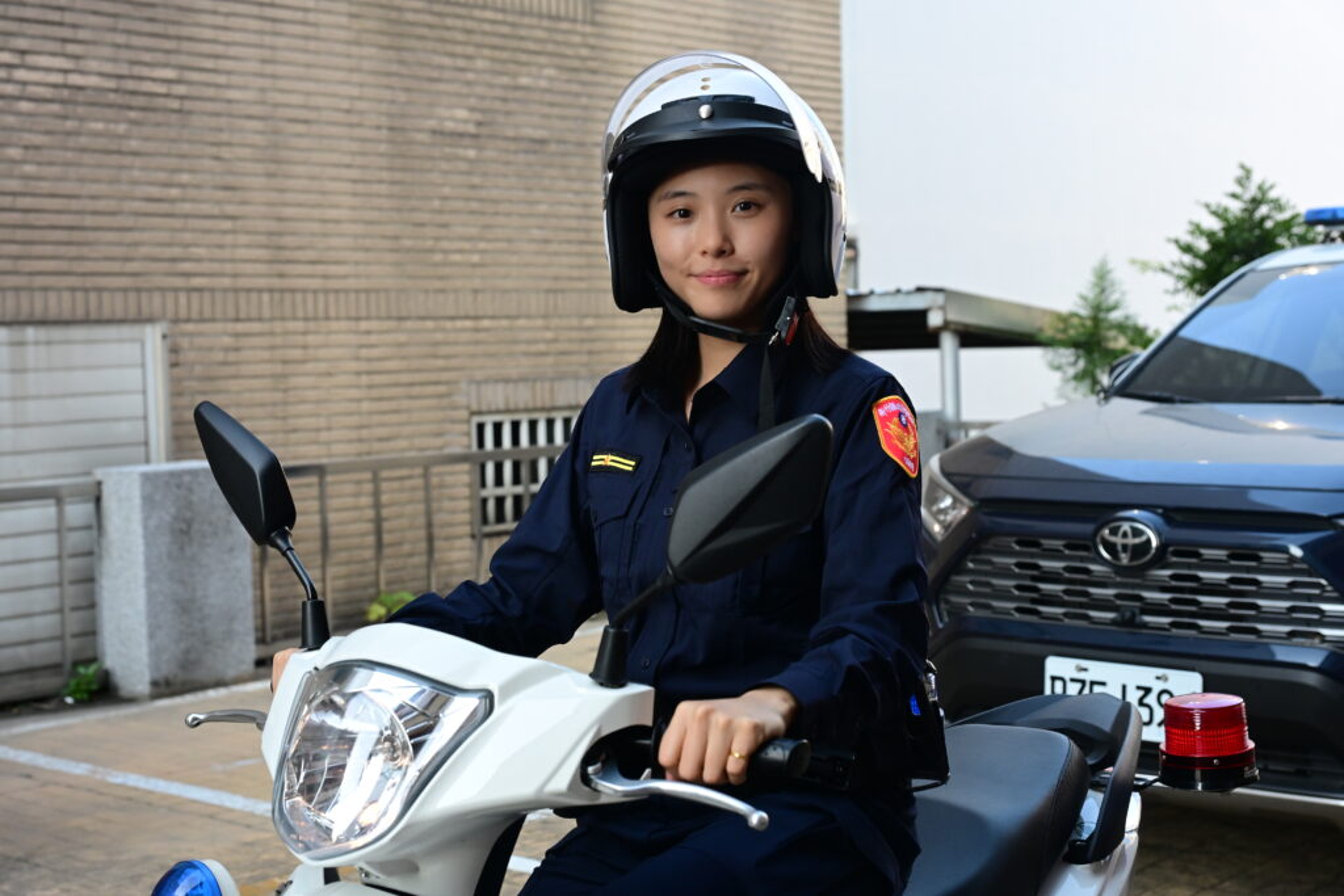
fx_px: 1941
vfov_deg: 26.0
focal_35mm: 52
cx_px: 672
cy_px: 448
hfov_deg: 38.2
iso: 1400
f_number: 5.6
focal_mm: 52
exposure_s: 1/500
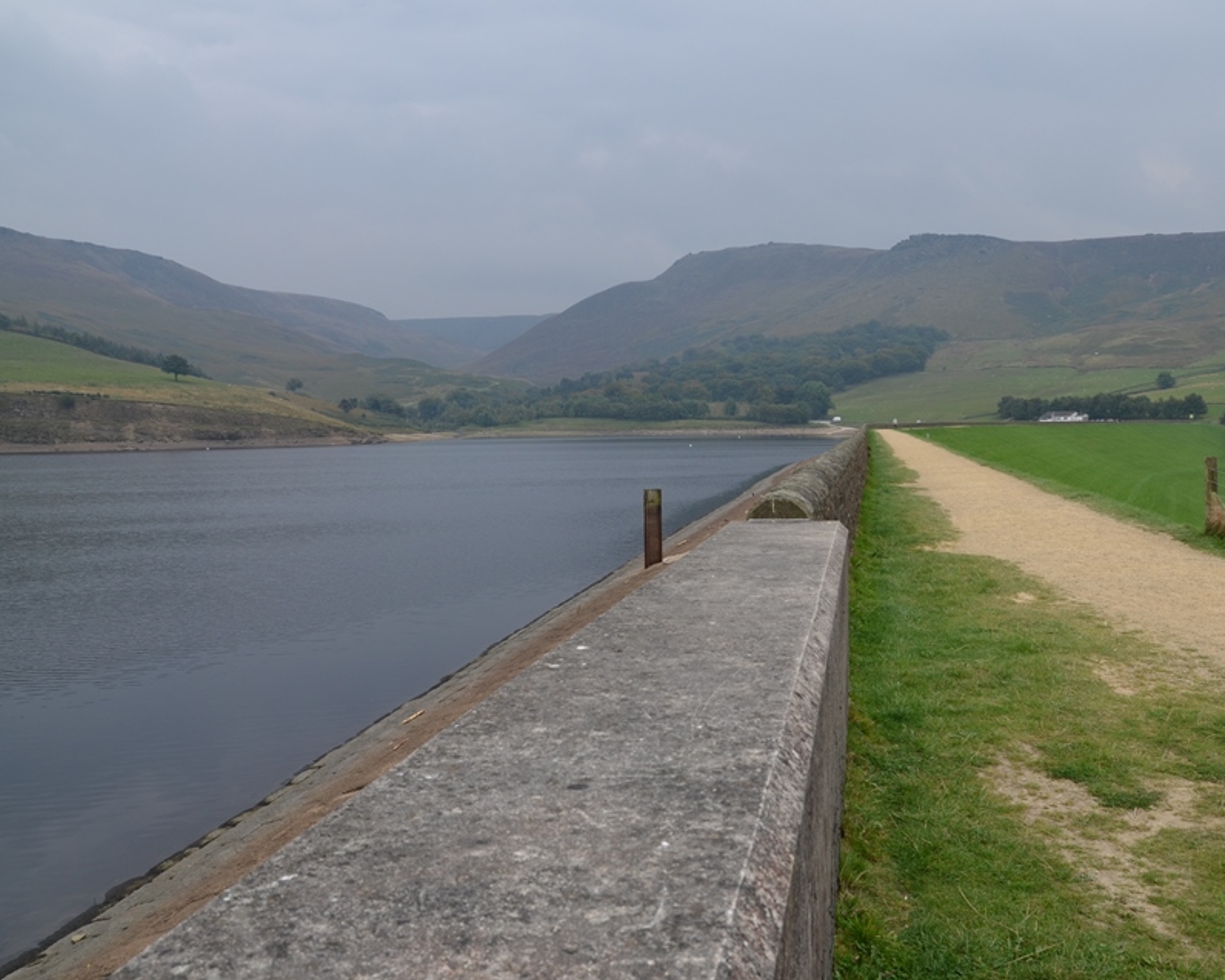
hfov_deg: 59.0
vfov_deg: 49.1
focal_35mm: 30
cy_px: 479
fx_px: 1073
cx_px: 733
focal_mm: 17
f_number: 6.3
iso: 200
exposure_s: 1/160
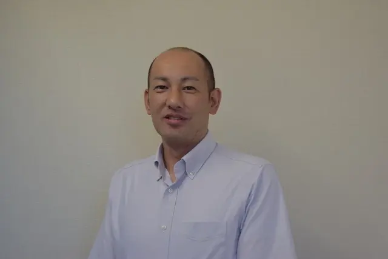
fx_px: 647
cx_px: 194
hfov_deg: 33.4
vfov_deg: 22.6
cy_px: 130
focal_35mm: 60
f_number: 5.6
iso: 400
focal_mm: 40
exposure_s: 1/125
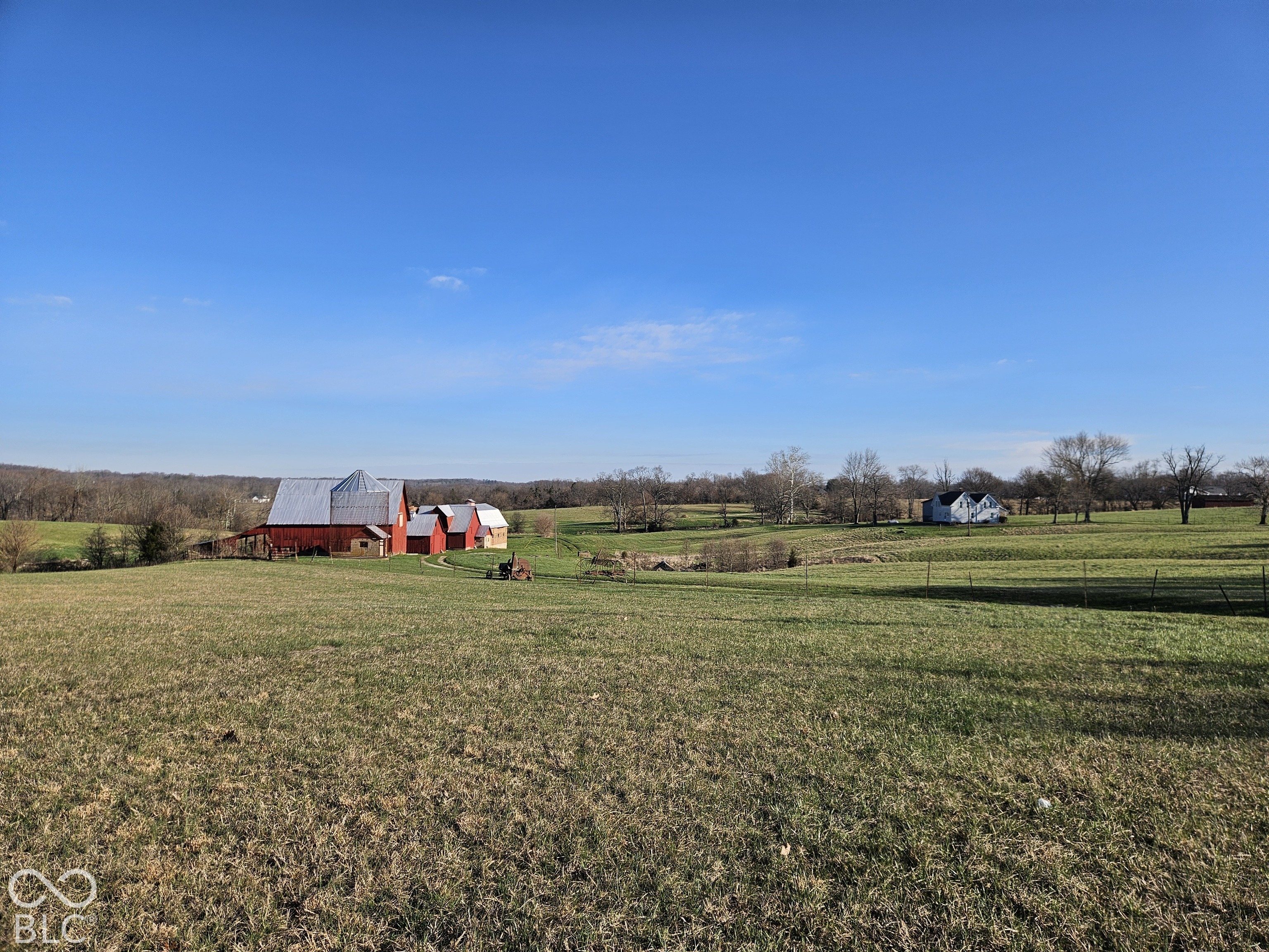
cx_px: 634
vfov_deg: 58.9
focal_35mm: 23
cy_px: 476
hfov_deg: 73.9
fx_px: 843
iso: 25
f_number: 1.8
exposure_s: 1/2252
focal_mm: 5.4
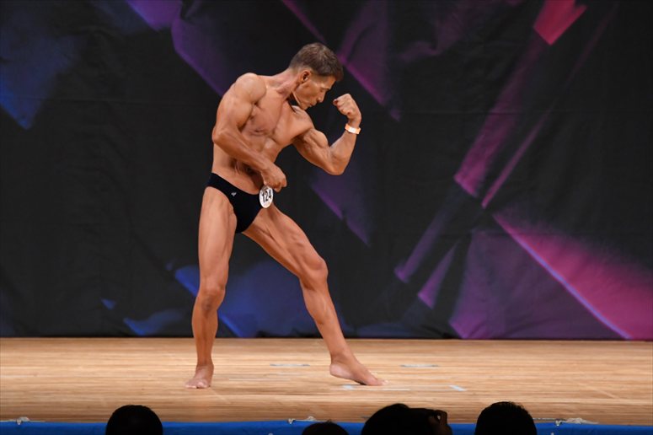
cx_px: 326
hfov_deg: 6.9
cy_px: 218
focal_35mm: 300
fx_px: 5439
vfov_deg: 4.6
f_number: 5.6
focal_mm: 200
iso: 3200
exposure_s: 1/400
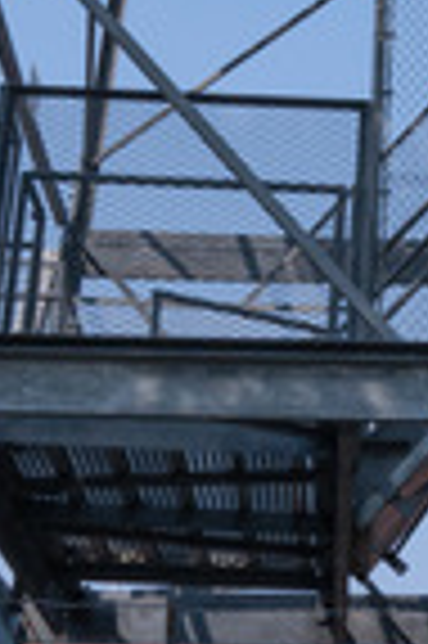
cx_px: 581
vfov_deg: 14.6
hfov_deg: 9.9
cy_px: -167
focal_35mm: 135
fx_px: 2413
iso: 250
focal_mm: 24
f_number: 11
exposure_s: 1/500
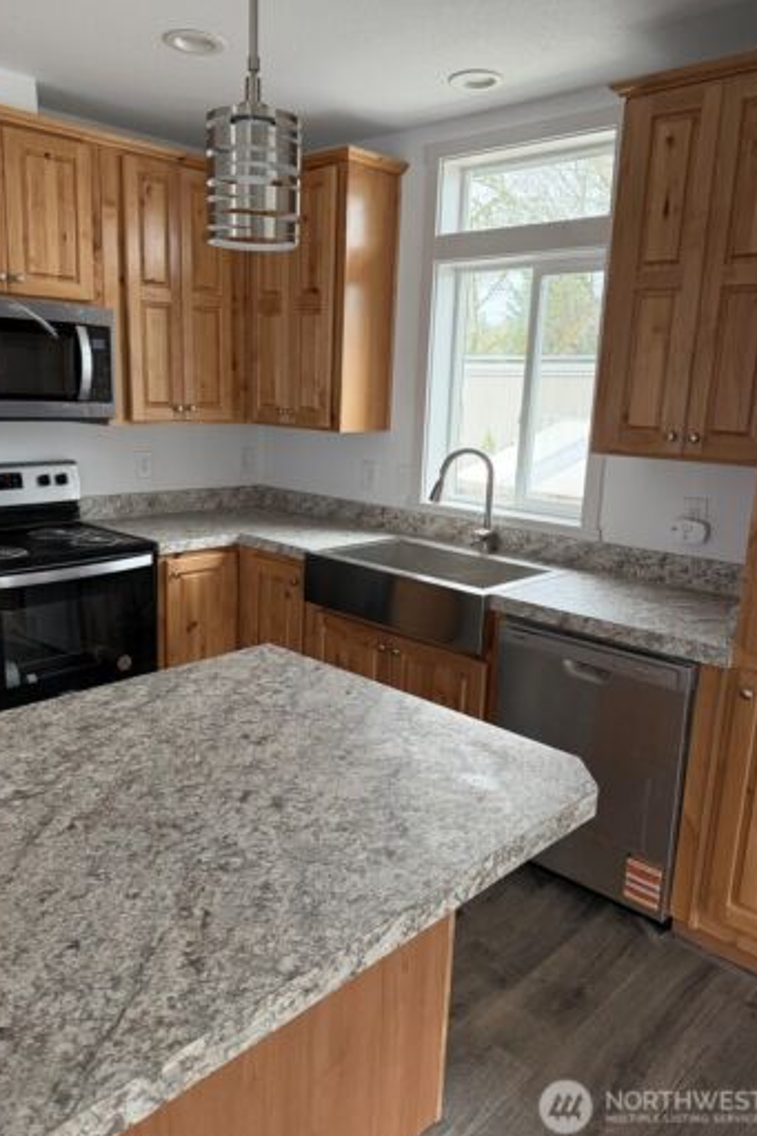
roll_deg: -2.3
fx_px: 821
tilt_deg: -12.1
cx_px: 346
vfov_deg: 69.4
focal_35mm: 26
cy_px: 554
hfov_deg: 49.5
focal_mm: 6.76
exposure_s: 1/120
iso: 400
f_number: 1.78
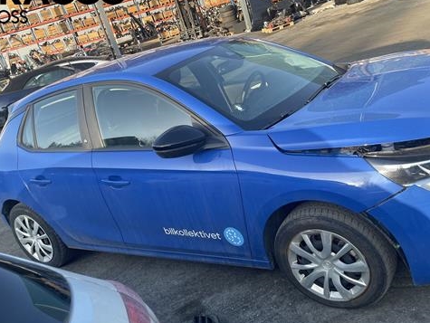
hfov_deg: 52.4
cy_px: 191
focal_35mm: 35
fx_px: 435
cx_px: 244
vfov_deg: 40.6
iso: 32
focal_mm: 4.2
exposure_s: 1/445
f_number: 1.6
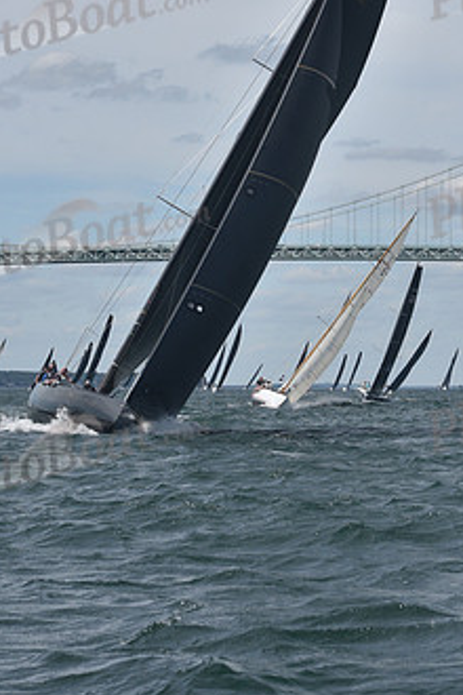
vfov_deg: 16.5
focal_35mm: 123
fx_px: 2373
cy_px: 105
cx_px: 319
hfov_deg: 11.1
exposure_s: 1/800
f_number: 8
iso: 320
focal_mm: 70
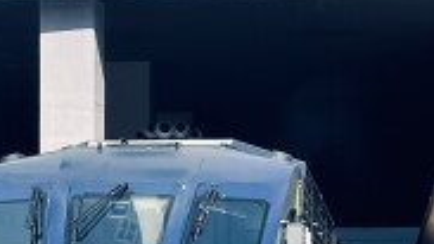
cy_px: 386
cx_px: 97
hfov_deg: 10.7
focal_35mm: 201
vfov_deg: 6.0
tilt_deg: -1.3
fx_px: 2313
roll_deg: +0.0
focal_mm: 6.86
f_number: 1.78
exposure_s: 1/4184
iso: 80
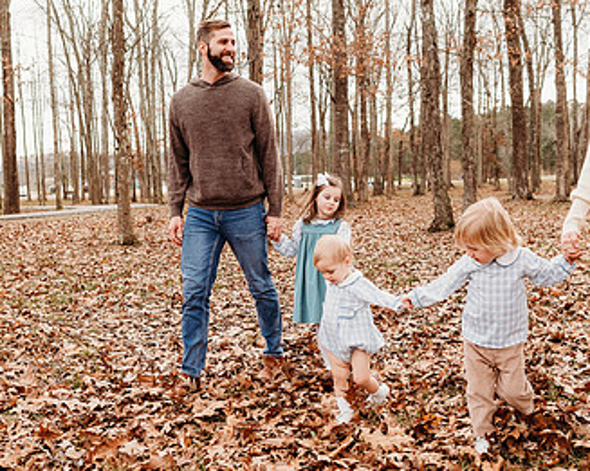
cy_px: 230
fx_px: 698
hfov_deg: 45.8
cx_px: 314
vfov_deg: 37.3
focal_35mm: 40
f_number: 3.2
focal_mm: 24
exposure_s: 1/250
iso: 160
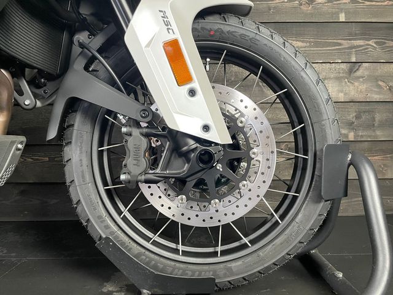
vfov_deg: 53.1
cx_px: 196
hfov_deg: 67.3
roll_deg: +1.1
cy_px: 148
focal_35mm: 26
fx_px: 295
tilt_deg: -2.5
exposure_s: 1/50
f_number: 1.6
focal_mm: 4.2
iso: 400
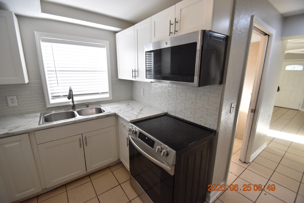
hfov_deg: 100.4
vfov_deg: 77.3
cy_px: 102
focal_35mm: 15
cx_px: 152
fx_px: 127
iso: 800
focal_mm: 10
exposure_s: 1/350
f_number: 3.5
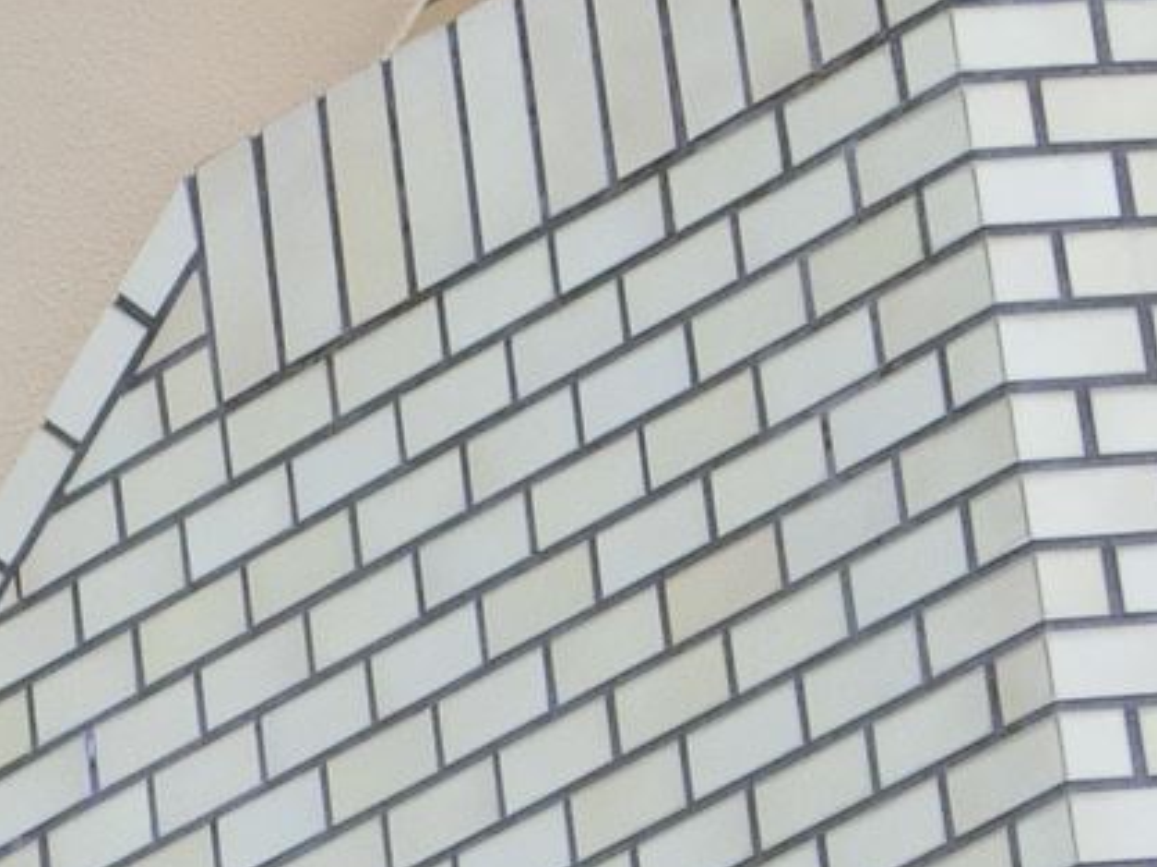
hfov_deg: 5.4
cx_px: -382
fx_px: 12159
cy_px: 1632
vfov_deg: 4.0
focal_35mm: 364
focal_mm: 20.3
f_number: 6.4
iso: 320
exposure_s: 1/125
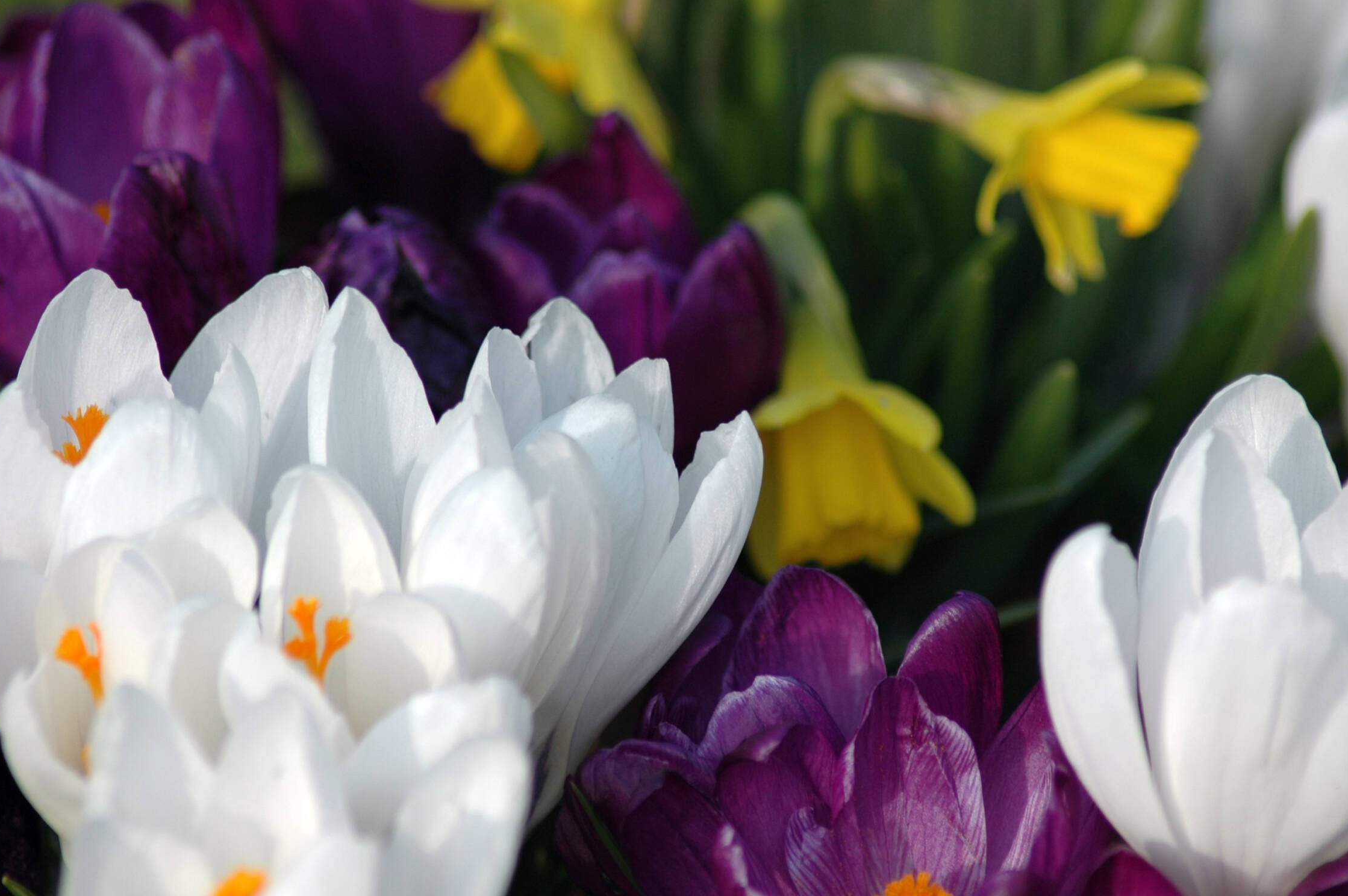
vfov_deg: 4.2
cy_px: 474
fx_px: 12196
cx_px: 628
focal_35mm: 326
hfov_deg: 6.3
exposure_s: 1/500
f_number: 5.6
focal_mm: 190
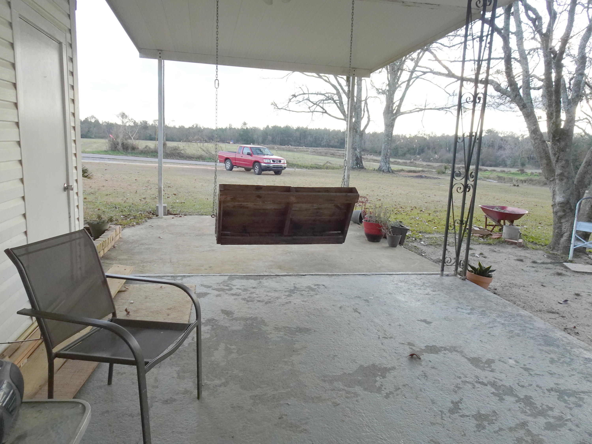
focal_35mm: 24
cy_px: 222
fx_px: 410
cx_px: 296
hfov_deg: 71.6
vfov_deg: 56.8
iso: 250
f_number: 3.5
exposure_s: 1/250
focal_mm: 4.25
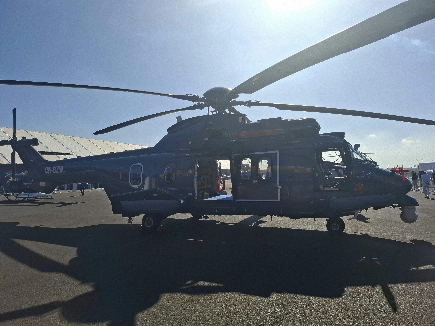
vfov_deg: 58.9
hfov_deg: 73.9
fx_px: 289
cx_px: 218
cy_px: 163
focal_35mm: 23
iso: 50
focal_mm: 5.54
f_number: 1.8
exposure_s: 1/5000
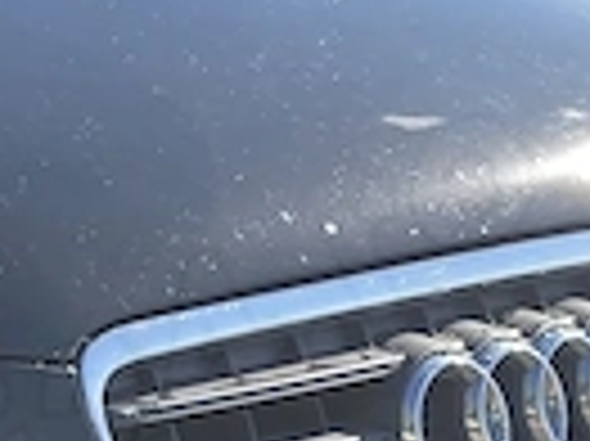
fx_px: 2997
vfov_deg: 8.3
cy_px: 554
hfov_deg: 10.6
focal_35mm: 176
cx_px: -477
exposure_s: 1/816
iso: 12
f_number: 1.7
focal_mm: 6.3
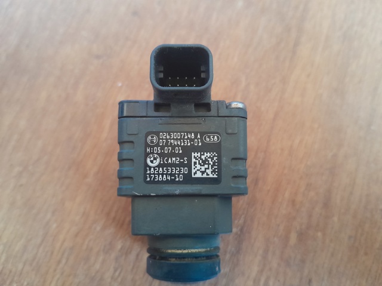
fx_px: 287
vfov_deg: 53.0
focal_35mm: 26
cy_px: 143
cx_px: 191
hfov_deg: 67.3
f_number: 1.8
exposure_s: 1/25
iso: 800
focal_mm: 3.98
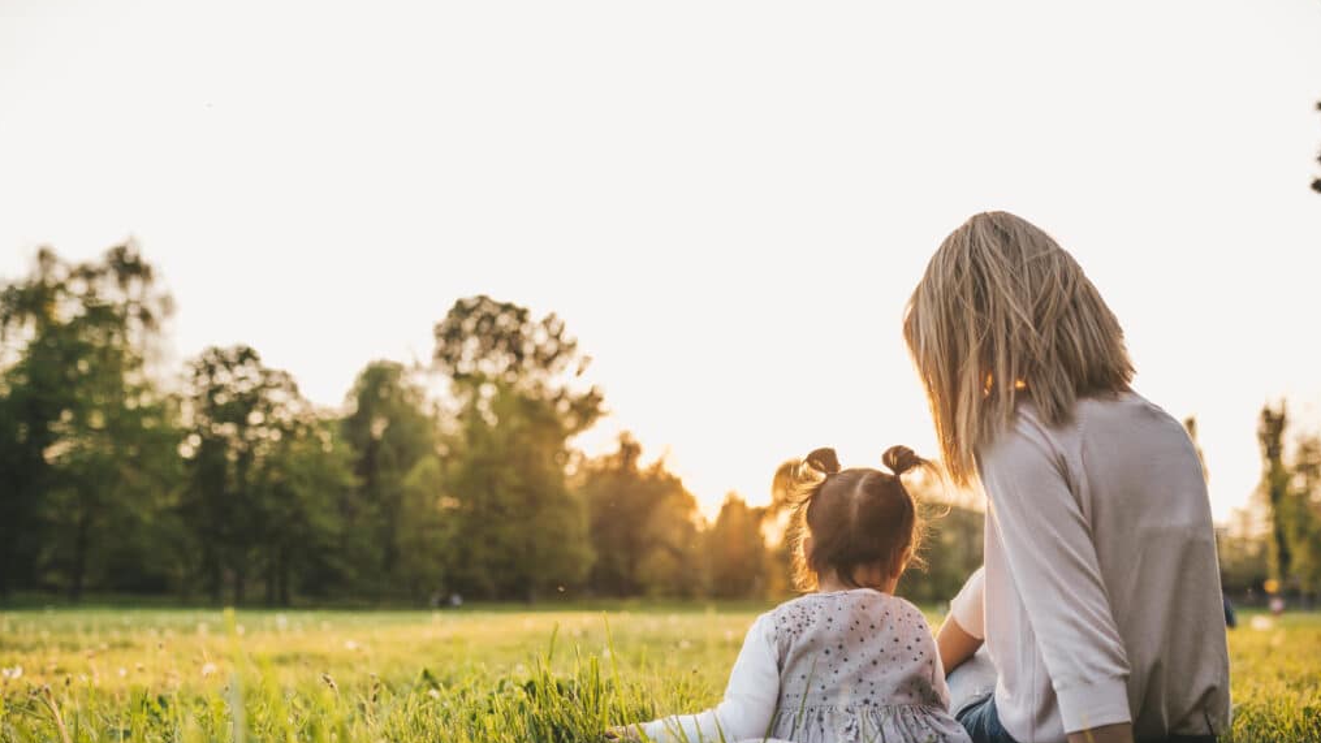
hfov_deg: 54.0
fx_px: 1296
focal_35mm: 37
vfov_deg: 31.9
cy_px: 430
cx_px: 661
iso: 200
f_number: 2.5
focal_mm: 35
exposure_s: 1/1250
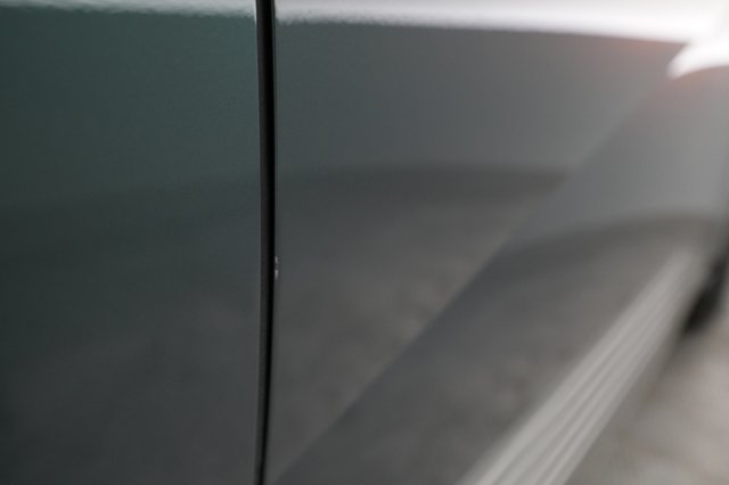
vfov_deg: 46.4
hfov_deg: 65.5
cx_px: 364
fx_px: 567
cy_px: 242
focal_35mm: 28
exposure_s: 1/100
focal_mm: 28
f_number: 4.5
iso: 3200
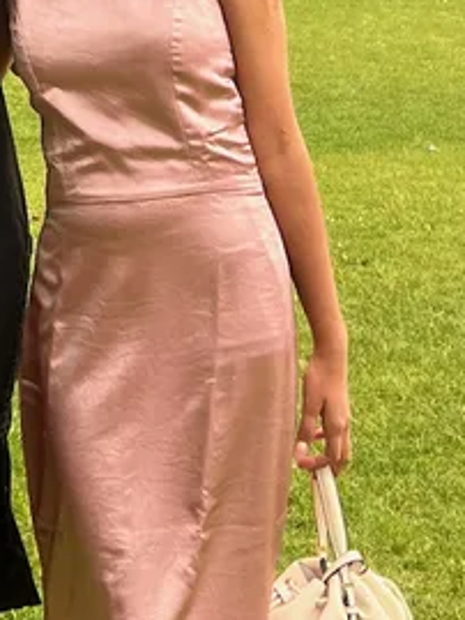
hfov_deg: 12.7
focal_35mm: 116
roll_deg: -3.4
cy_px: -297
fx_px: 2076
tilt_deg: +2.4
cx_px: 58
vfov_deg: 15.7
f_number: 1.5
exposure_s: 1/339
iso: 50
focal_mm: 5.7
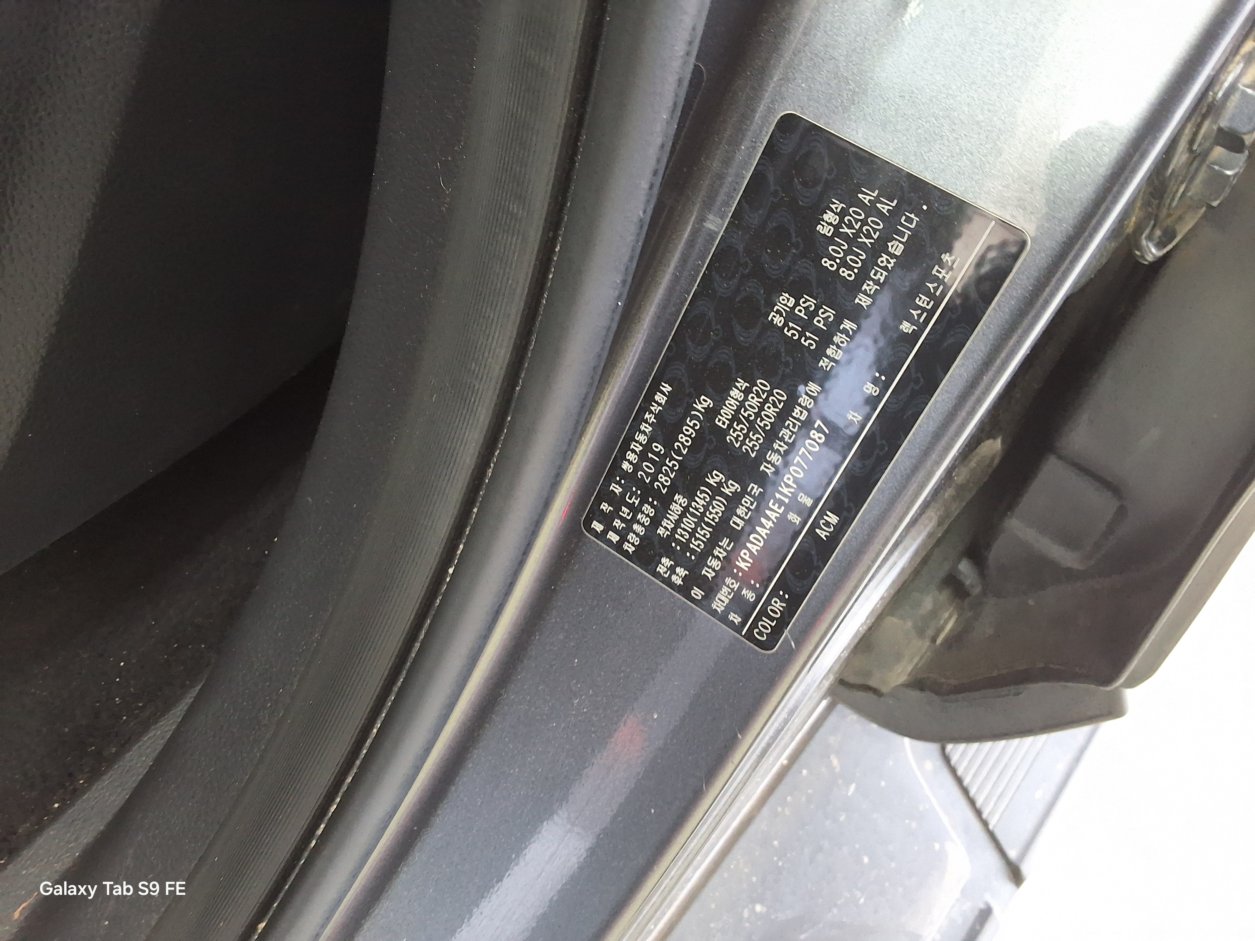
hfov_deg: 63.4
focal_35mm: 28
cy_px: 470
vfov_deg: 49.7
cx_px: 628
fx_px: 1015
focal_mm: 2.91
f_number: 1.9
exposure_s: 1/30
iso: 200
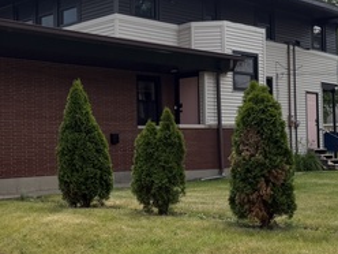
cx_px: 80
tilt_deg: +1.3
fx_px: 566
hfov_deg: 32.5
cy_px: 123
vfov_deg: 25.2
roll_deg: +1.0
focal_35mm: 58
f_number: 1.78
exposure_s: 1/5319
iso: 100
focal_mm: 6.76
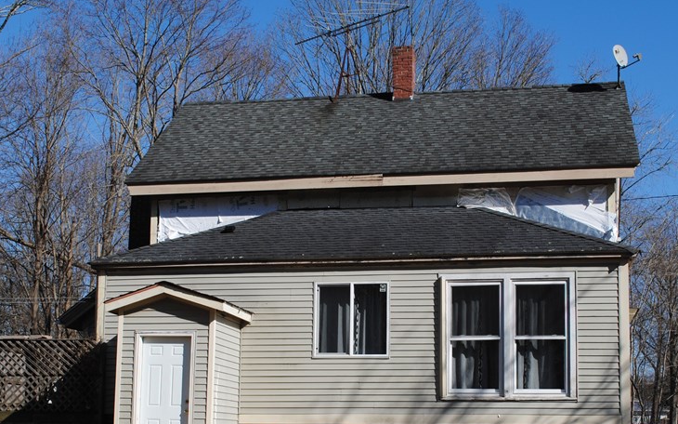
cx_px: 347
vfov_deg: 21.8
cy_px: 307
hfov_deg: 34.6
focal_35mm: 59
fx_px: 1090
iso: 100
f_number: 9
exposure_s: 1/320
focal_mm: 26
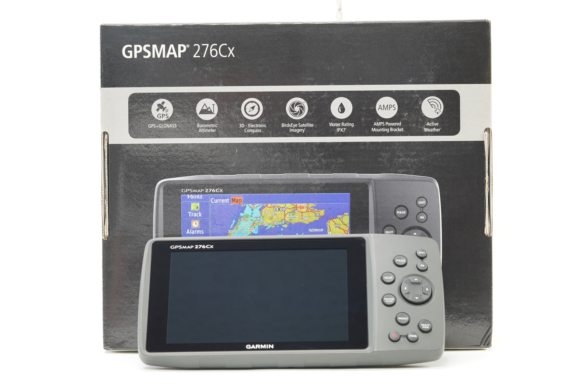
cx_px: 290
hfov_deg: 22.6
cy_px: 192
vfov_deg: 15.2
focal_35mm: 90
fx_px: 1449
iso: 200
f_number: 11
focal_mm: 90
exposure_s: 1/1.25
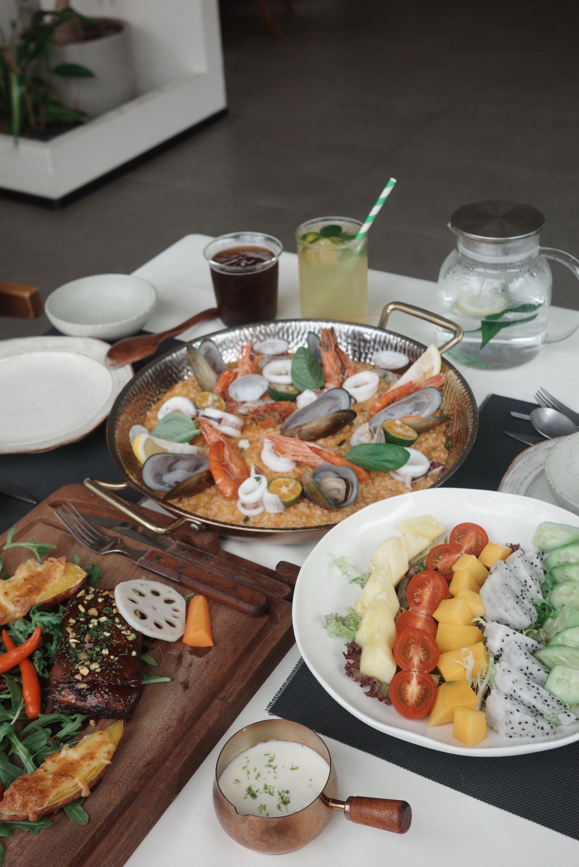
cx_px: 290
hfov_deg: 33.4
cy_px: 434
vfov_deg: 48.5
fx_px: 965
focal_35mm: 40
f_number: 4
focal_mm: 26
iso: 200
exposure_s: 1/250
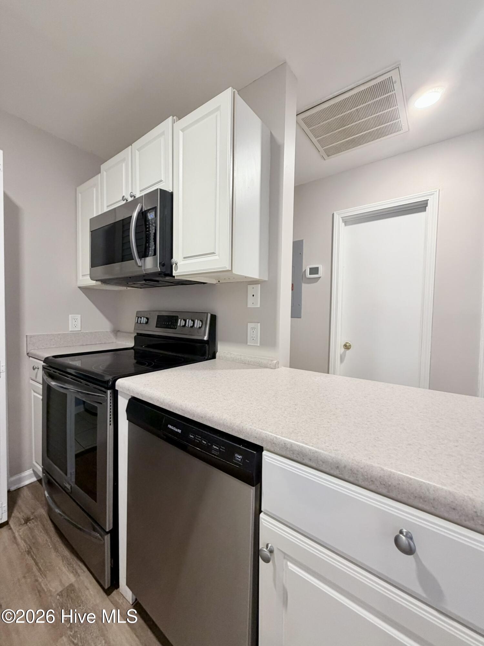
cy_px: 323
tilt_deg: -2.0
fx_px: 261
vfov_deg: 102.1
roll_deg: -1.4
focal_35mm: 14
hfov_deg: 85.7
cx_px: 242
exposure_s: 1/60
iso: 200
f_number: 2.2
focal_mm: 2.22
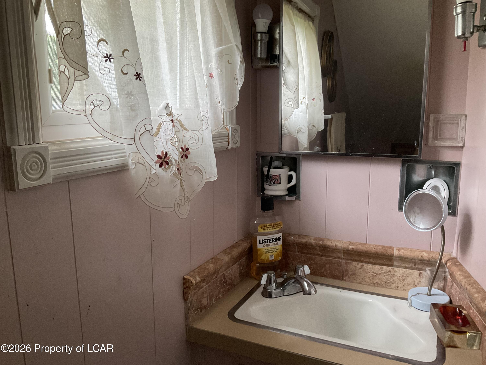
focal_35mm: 29
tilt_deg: -11.7
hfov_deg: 61.7
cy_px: 182
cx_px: 243
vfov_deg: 48.2
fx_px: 407
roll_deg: +1.6
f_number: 1.8
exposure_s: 1/60
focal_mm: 3
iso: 100
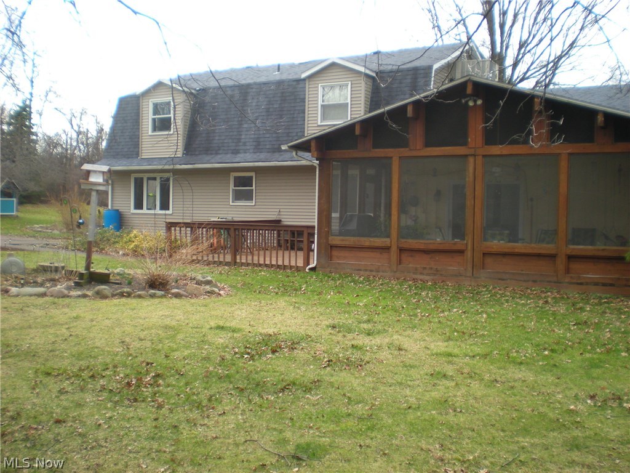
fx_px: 692
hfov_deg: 49.0
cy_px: 236
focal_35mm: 38
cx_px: 315
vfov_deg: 37.7
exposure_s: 1/173
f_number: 3.1
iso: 64
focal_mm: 6.3
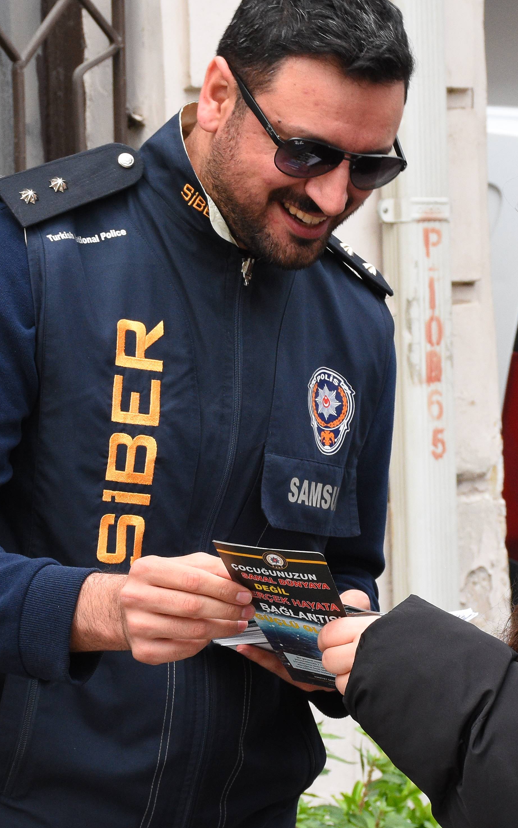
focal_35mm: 155
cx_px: 330
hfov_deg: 8.5
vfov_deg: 13.5
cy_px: 375
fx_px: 3502
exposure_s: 1/320
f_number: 9
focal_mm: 50
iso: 1000
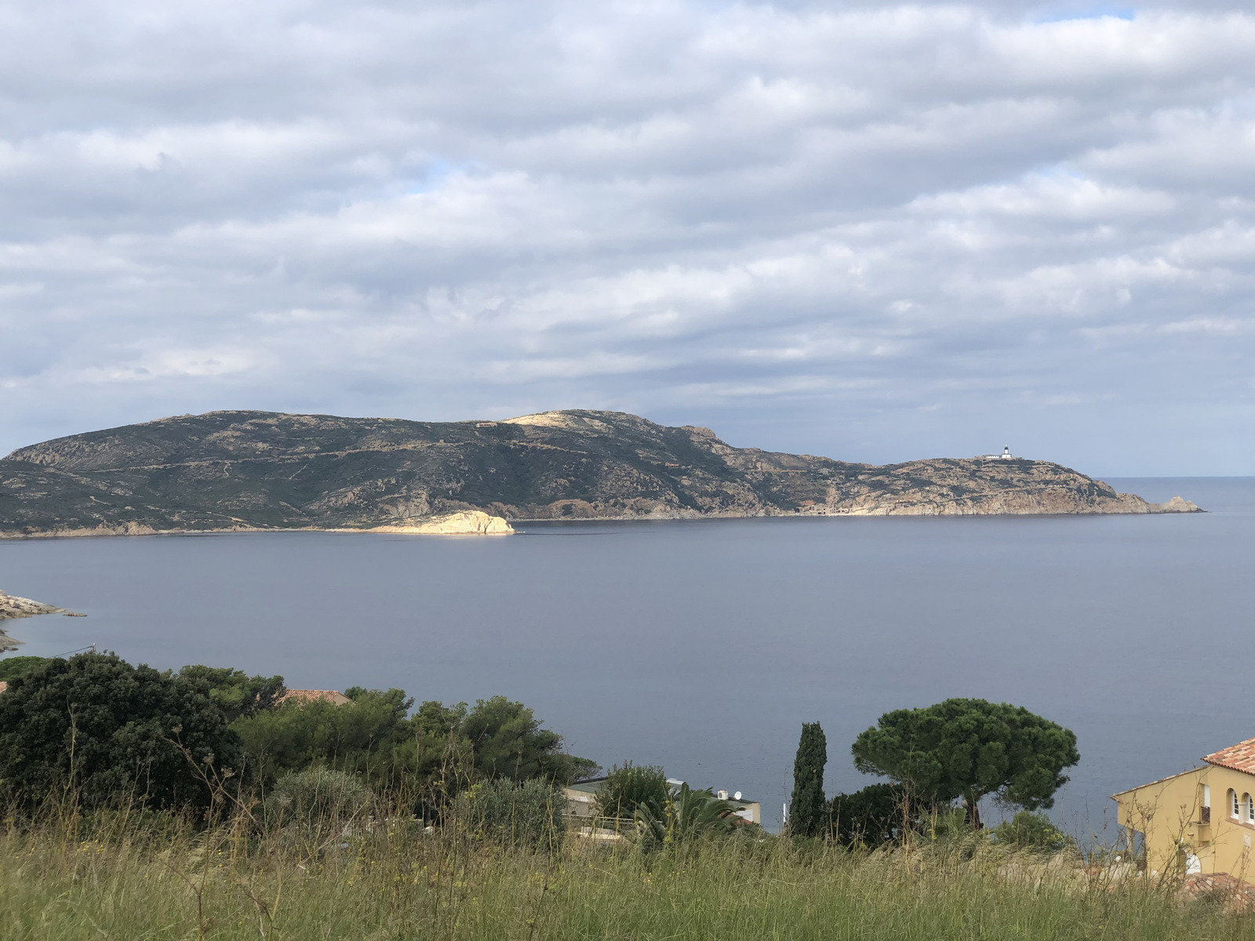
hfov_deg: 36.8
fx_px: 1885
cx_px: 628
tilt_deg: -0.1
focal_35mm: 52
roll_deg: +0.9
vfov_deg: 28.0
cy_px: 470
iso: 16
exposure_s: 1/991
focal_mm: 6
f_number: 2.4
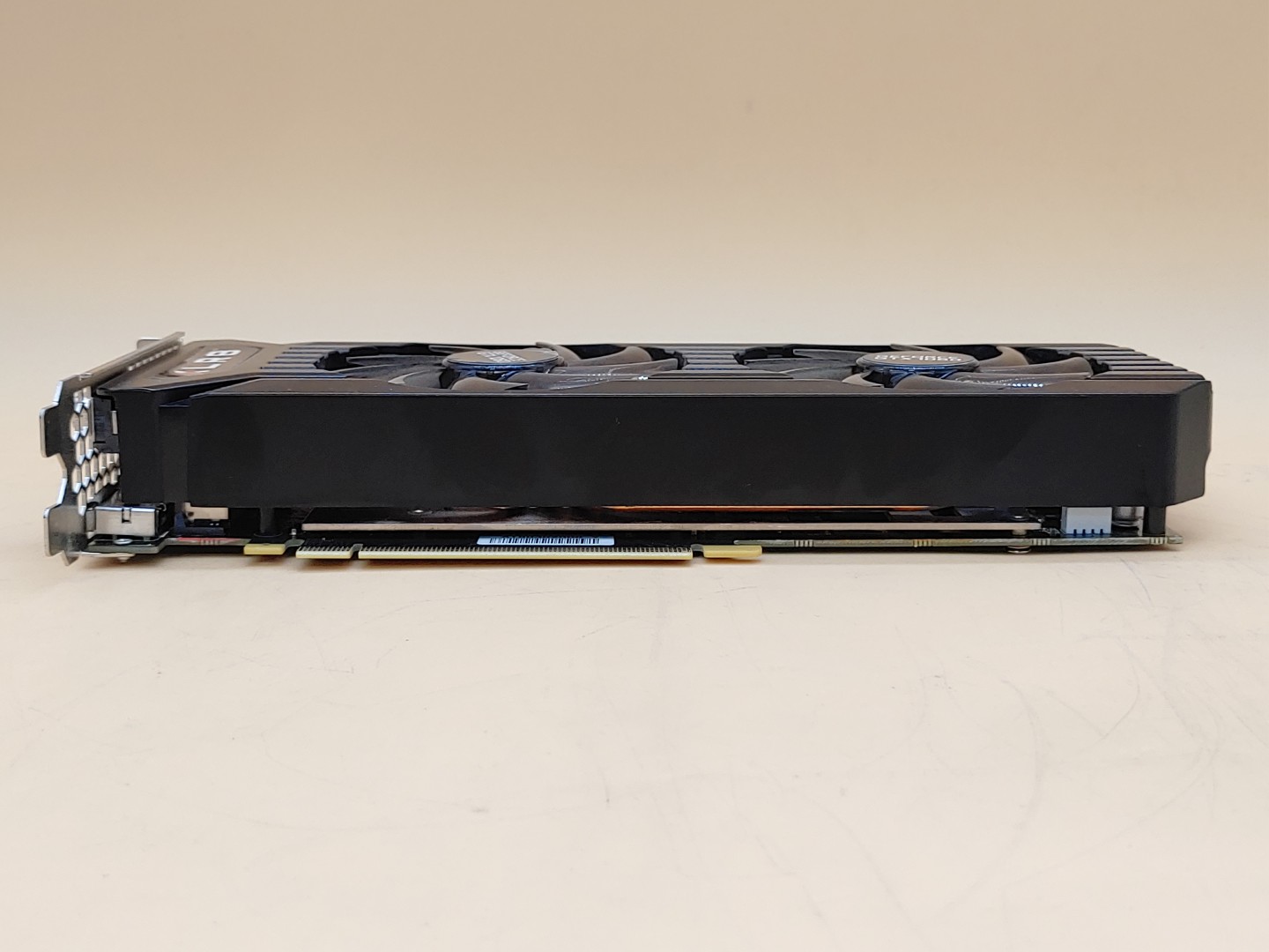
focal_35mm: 44
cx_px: 634
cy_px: 476
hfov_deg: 42.9
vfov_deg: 32.9
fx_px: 1613
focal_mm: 4.36
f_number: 1.8
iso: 50
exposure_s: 1/90
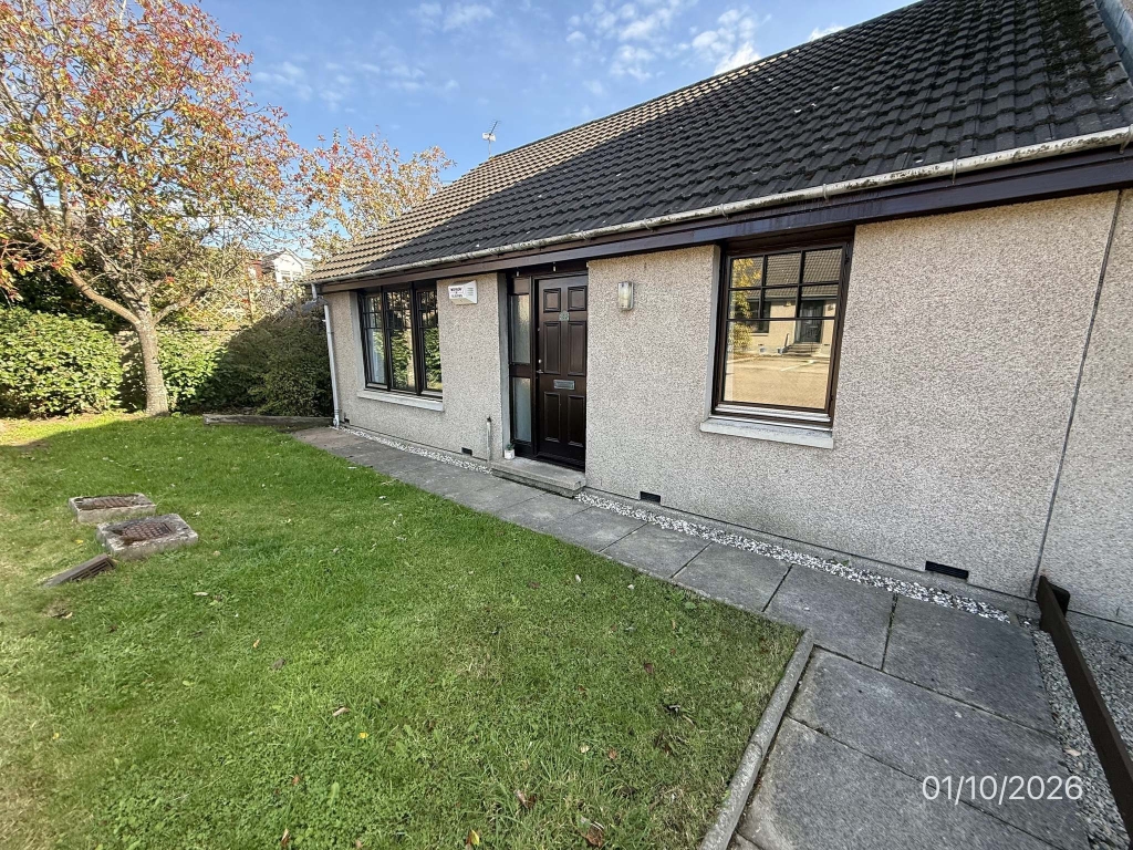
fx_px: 458
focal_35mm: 14
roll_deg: +0.0
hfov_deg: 102.1
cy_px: 425
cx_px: 566
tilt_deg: -11.6
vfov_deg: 85.7
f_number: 2.2
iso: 64
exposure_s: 1/274
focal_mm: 2.22
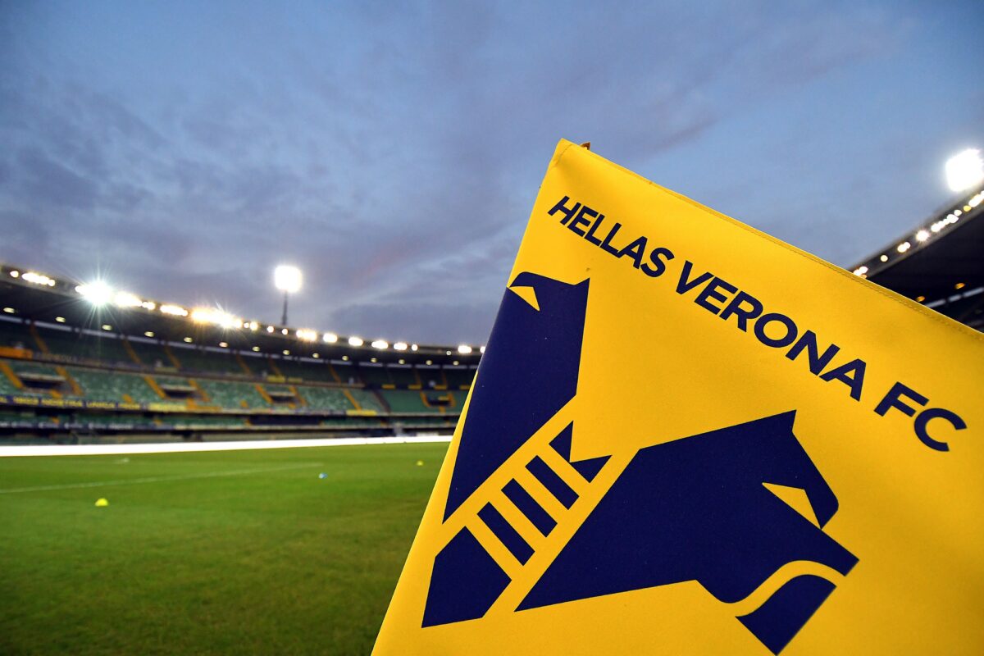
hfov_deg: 90.0
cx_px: 492
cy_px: 328
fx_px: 492
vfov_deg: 67.4
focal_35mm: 18
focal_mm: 12
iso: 2200
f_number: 4
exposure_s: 1/1250
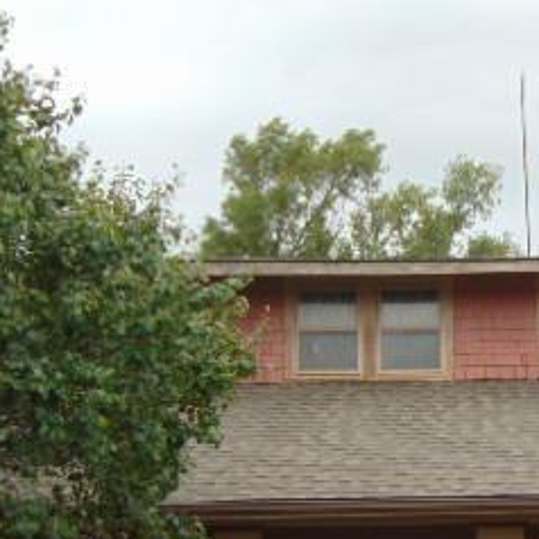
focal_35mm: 100
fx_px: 1762
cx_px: 414
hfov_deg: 17.3
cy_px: 426
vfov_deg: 17.3
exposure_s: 1/250
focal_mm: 7.6
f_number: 3.3
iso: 80
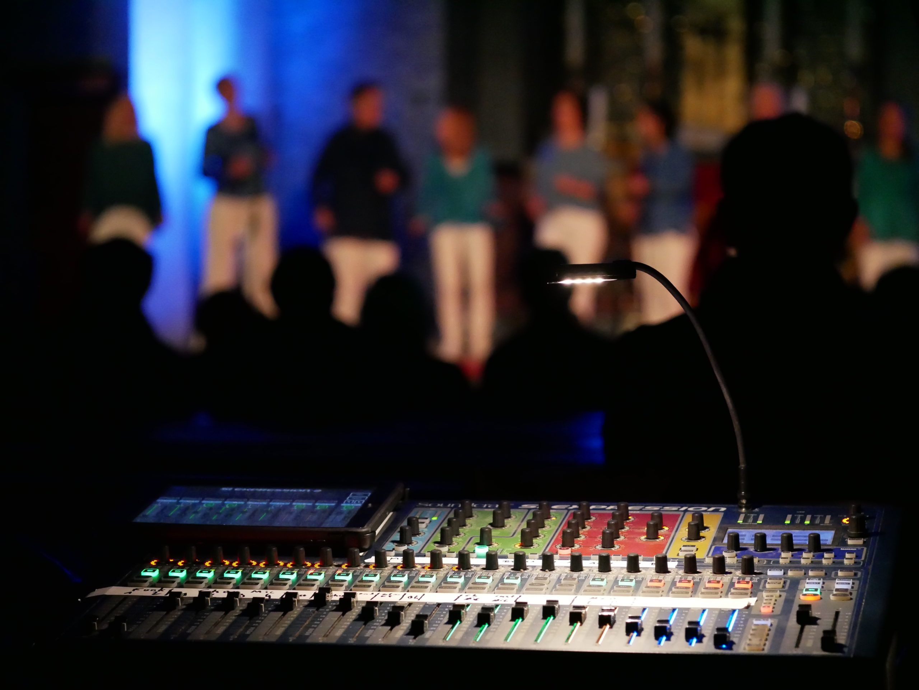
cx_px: 460
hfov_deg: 16.4
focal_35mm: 120
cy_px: 345
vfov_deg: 12.4
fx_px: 3187
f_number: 2.8
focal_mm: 60
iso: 5000
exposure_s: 1/125
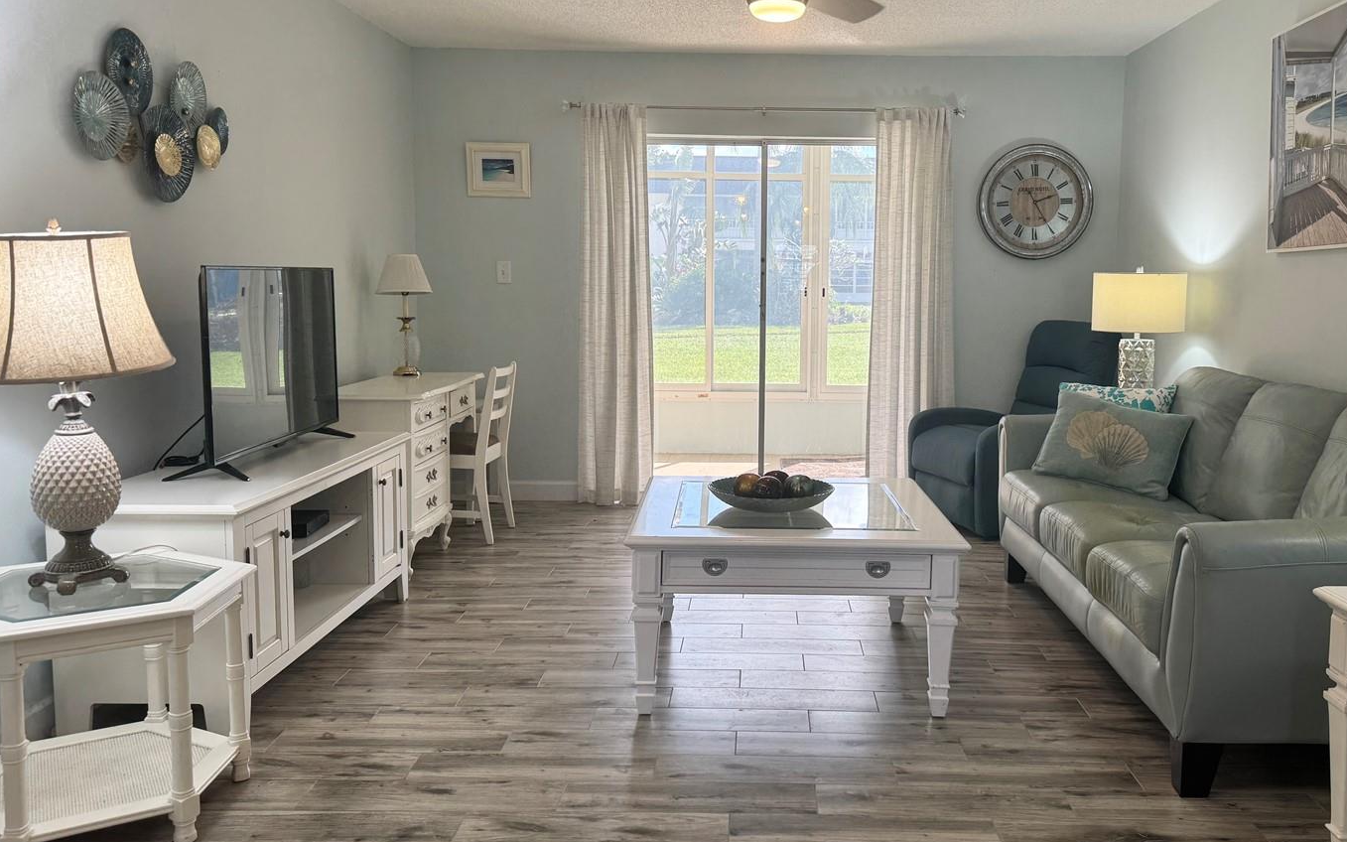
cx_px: 774
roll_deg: -0.5
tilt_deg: -5.4
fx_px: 1101
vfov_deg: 41.8
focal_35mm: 30
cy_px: 372
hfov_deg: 62.6
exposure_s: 1/120
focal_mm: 6.76
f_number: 1.78
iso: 80
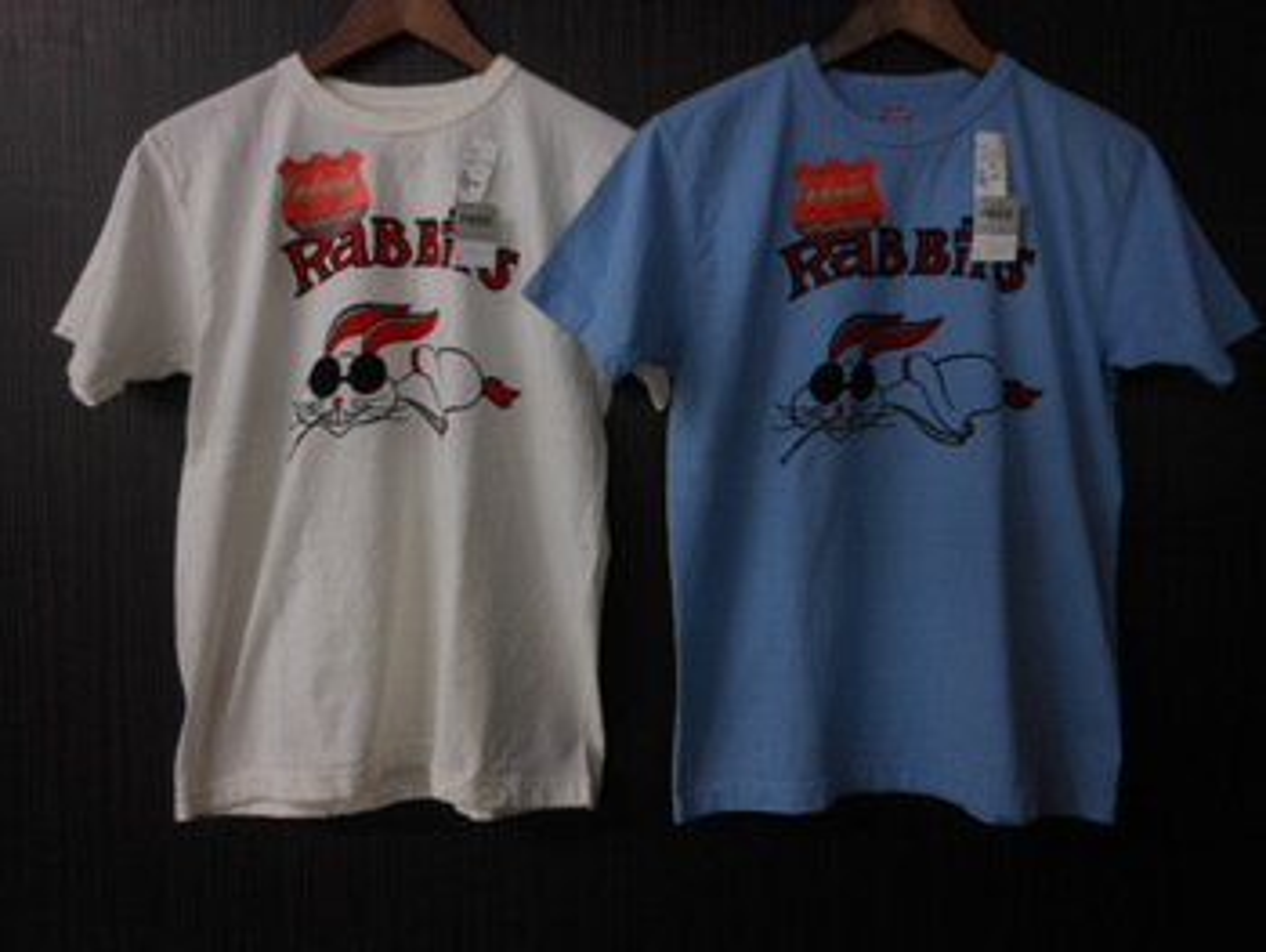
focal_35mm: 28
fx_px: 1025
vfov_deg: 49.8
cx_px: 633
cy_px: 476
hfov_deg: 63.4
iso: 125
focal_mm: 5
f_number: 3.7
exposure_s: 1/30
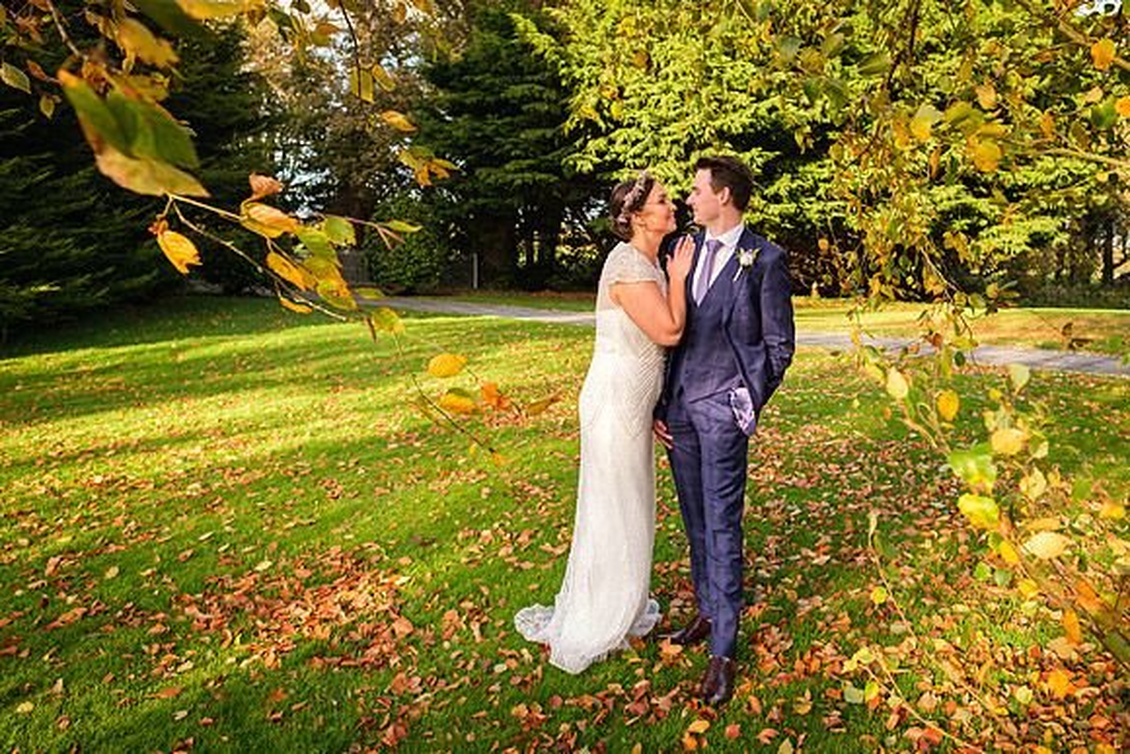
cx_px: 662
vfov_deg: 46.1
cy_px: 316
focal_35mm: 28
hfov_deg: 64.8
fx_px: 883
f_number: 2.8
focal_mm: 16
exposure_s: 1/320
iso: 400
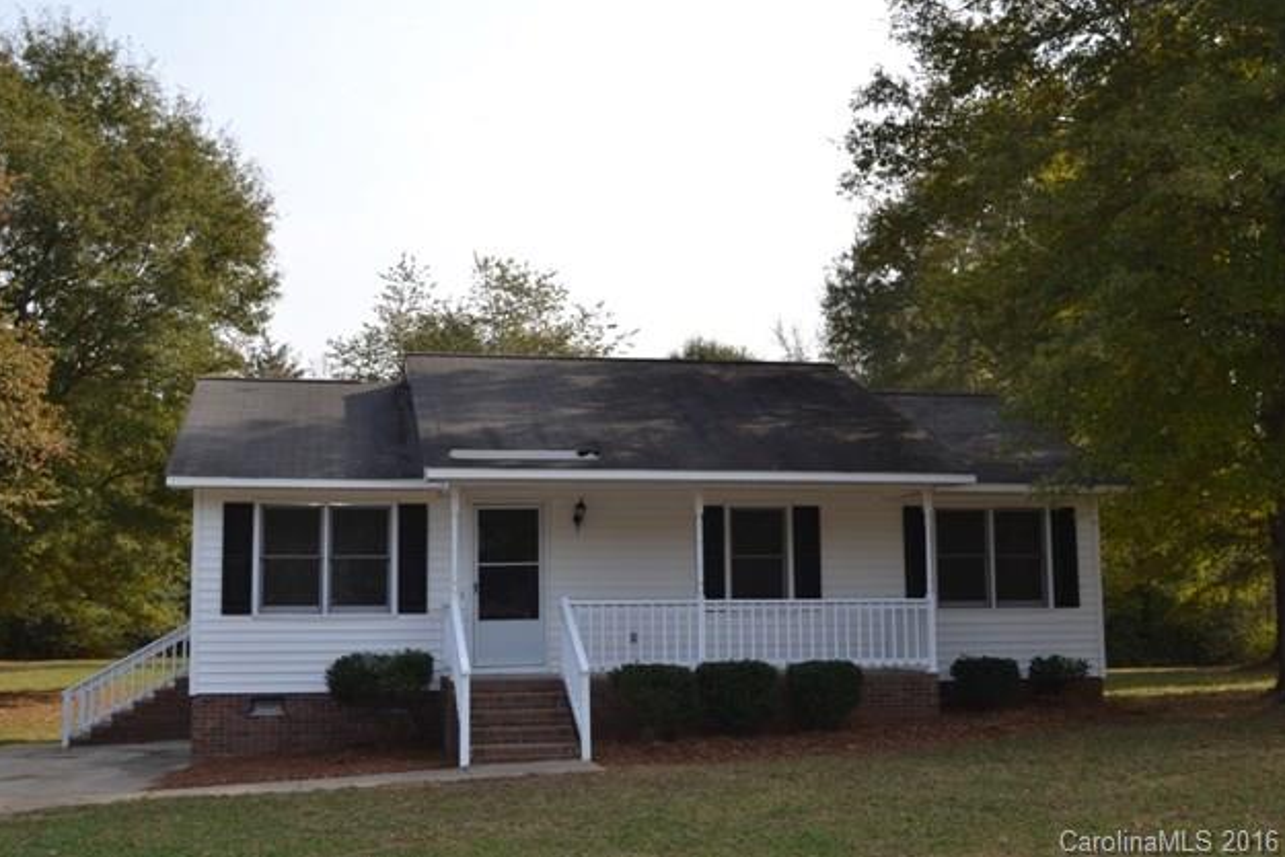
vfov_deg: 31.2
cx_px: 637
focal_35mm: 43
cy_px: 422
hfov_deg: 45.4
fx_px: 1535
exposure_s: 1/200
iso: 100
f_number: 7.1
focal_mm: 28
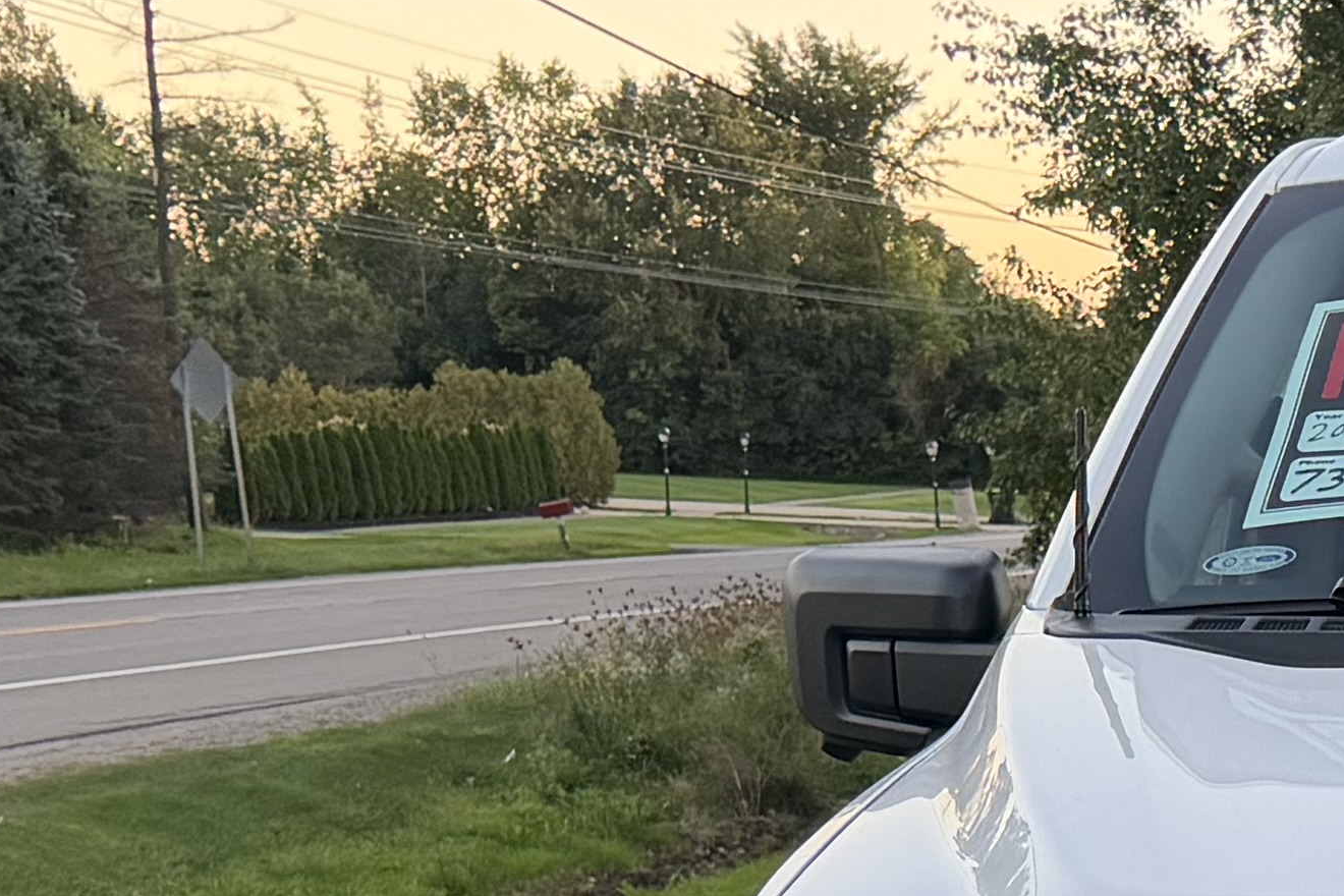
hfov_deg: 17.0
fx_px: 4032
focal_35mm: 108
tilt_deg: -12.4
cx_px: 2048
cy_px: 1352
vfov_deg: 12.1
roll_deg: -0.1
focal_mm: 6.76
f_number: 1.78
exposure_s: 1/179
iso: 160
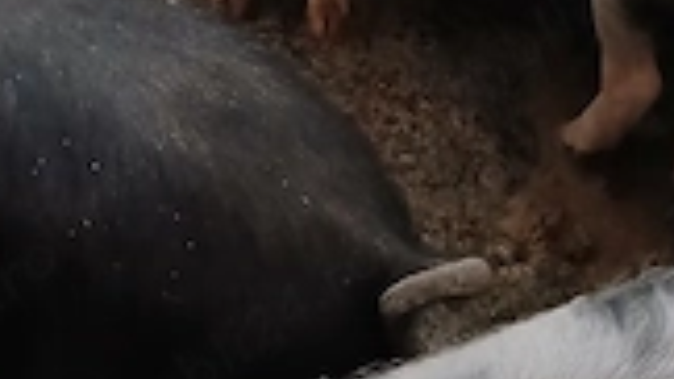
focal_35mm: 70
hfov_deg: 30.2
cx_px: 329
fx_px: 1251
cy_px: 67
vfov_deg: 17.1
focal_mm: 3.98
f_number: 1.8
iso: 1600
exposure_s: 1/16.7
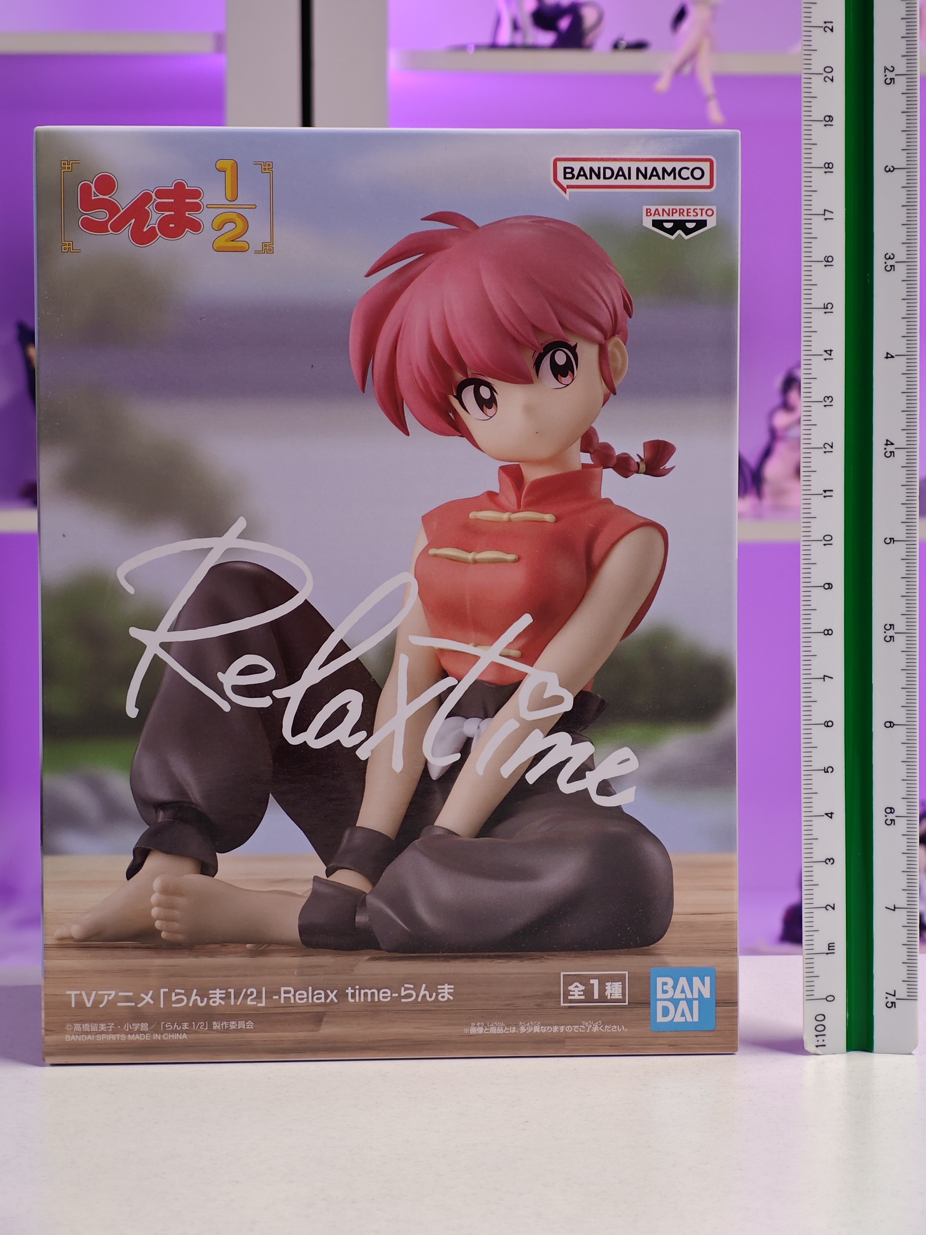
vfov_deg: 24.4
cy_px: 618
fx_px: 2853
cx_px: 463
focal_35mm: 80
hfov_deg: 18.4
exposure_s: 1/18.7
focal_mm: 7.48
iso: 400
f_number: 2.4
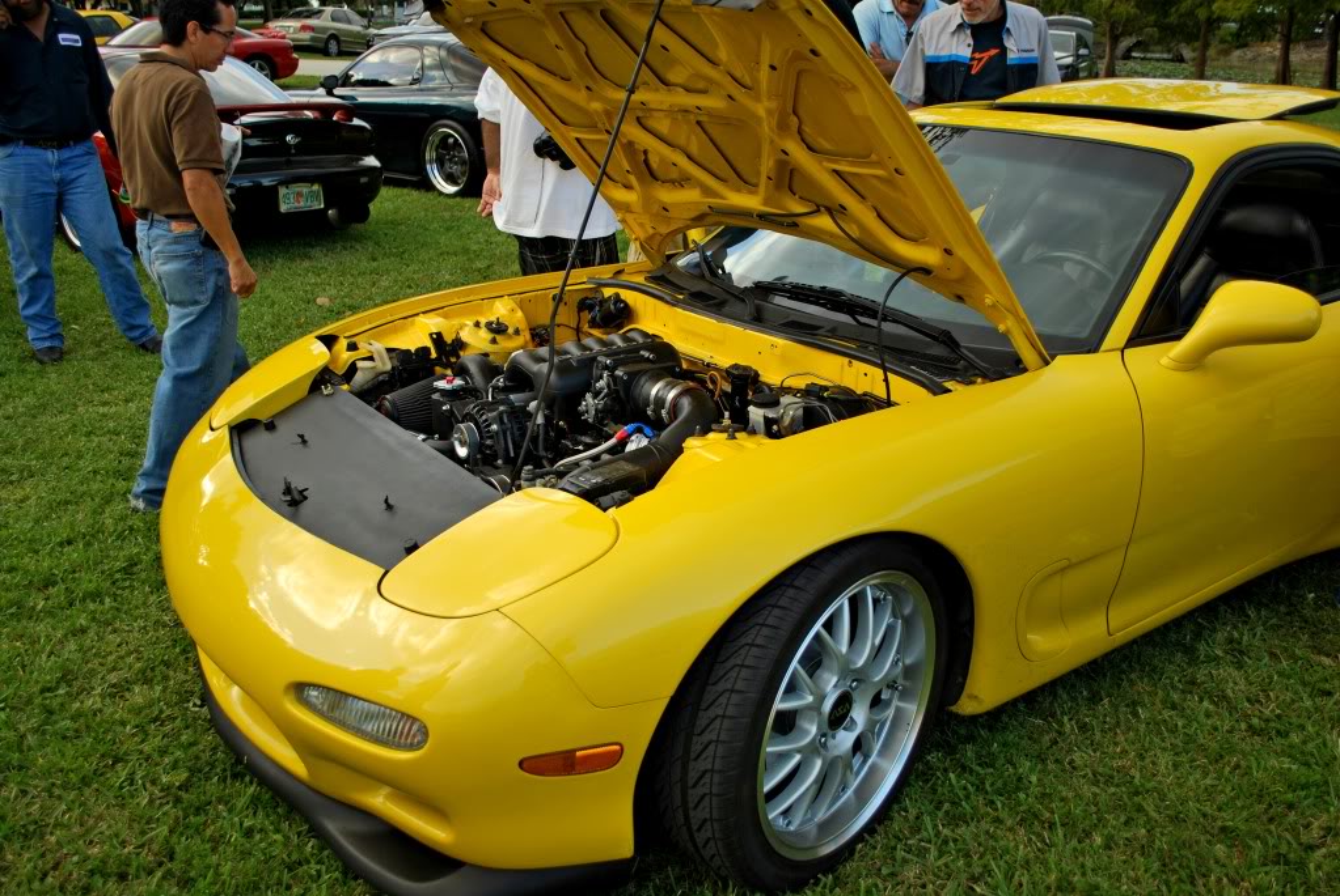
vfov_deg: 40.1
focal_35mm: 33
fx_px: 1230
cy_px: 448
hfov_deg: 57.2
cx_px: 670
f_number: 4
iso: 100
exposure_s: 1/200
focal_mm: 22
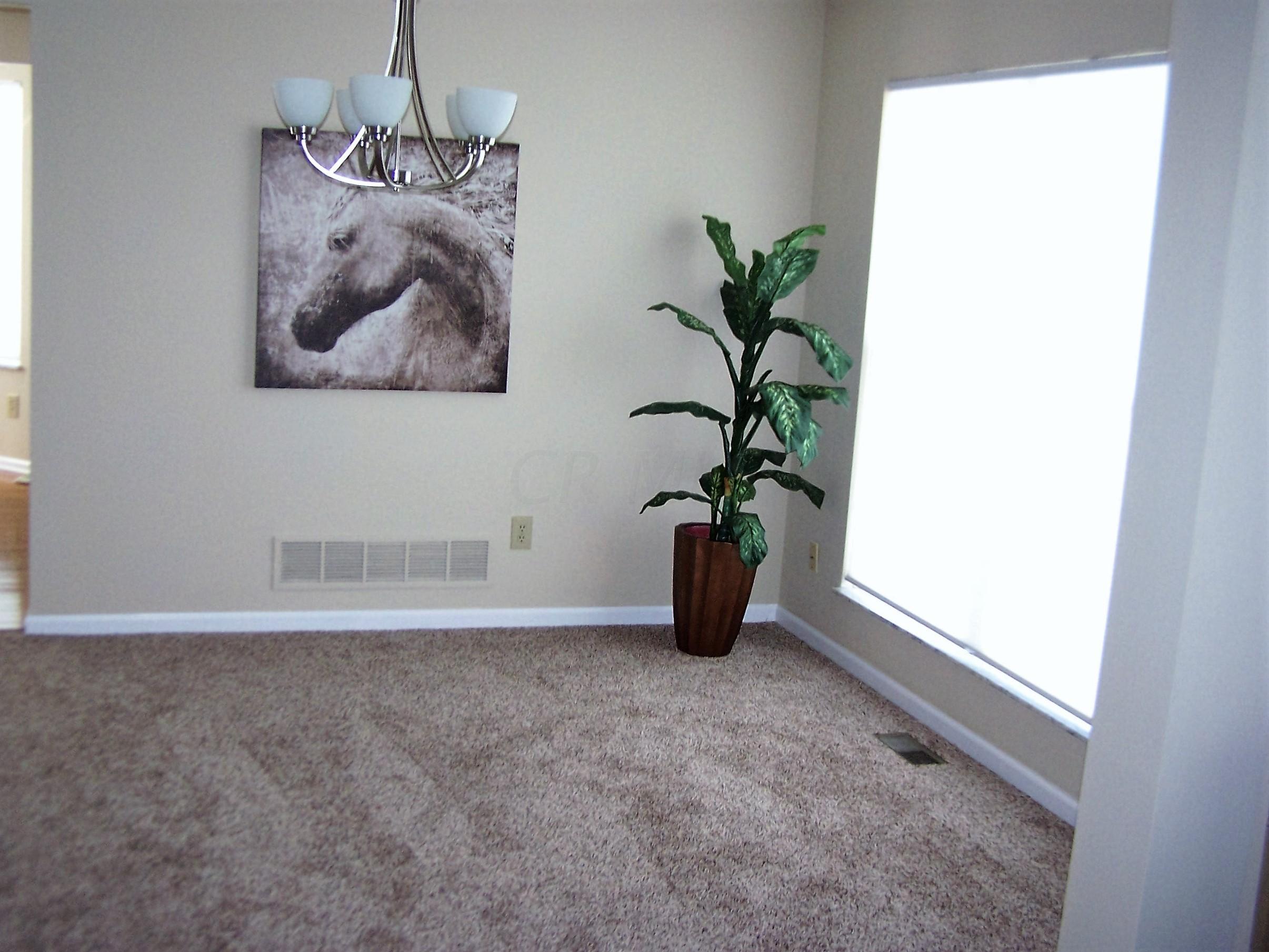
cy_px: 476
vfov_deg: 37.7
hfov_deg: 49.0
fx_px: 1393
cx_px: 634
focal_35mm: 38
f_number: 2.8
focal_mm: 6.3
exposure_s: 1/60
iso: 140
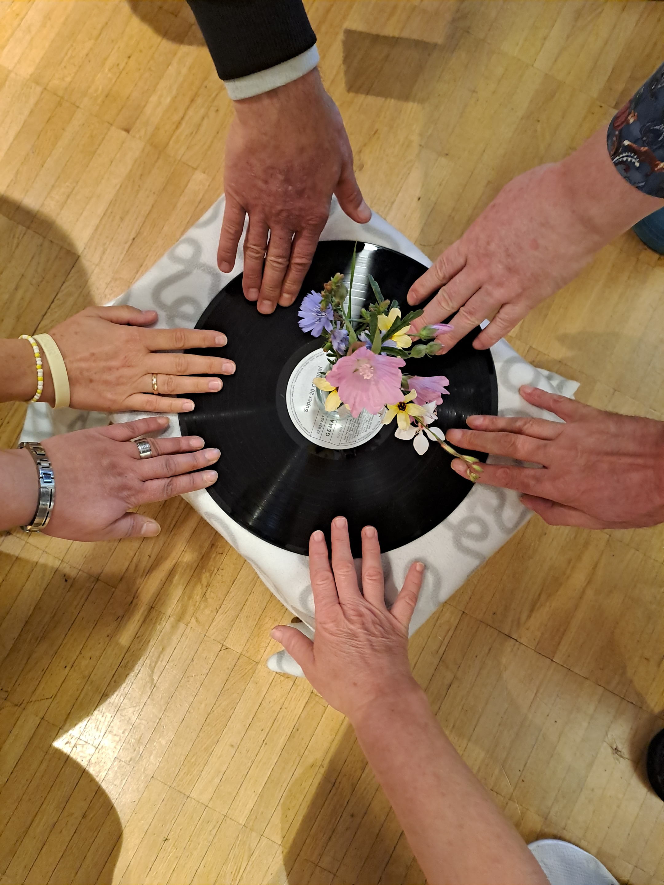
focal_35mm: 25
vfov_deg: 69.4
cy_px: 442
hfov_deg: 54.9
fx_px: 639
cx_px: 332
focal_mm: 4.65
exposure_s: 1/25
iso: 400
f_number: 1.8
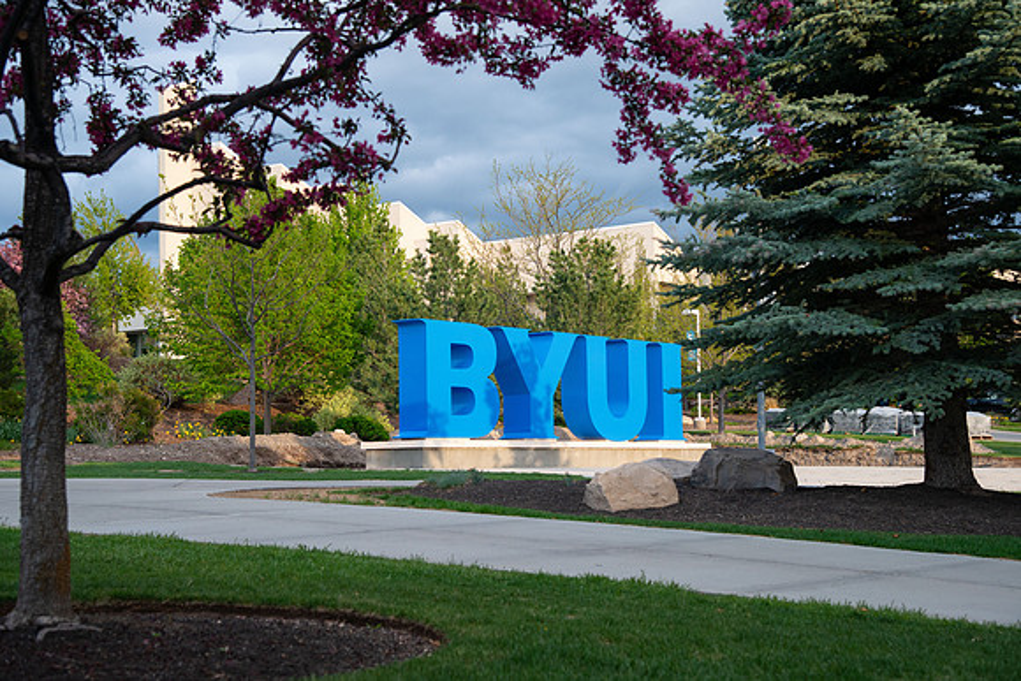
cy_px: 340
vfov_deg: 23.9
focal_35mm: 57
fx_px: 1610
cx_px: 510
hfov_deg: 35.2
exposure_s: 1/400
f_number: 5
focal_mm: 55
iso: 450
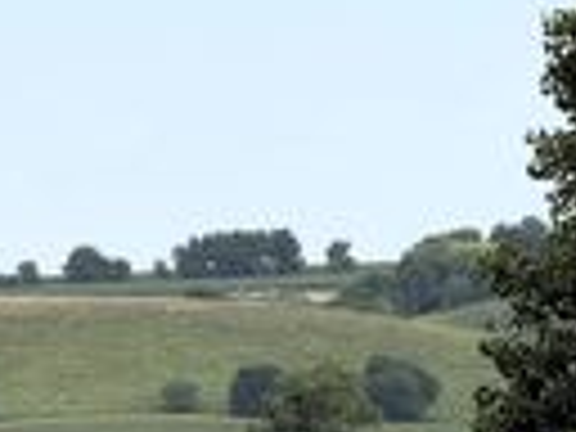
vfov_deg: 2.8
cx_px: -16
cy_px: 490
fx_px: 8952
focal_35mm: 538
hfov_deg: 3.7
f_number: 2.8
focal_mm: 15.66
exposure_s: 1/1730
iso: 64
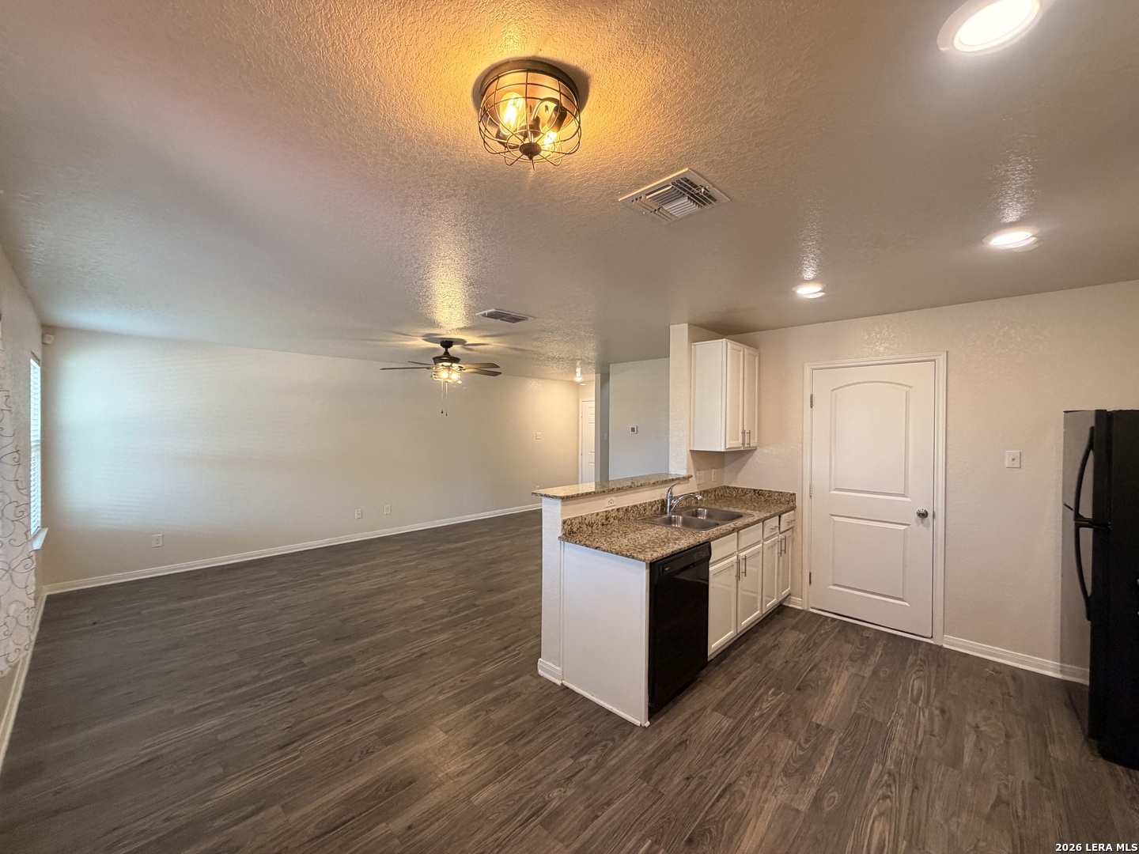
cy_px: 427
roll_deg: -0.2
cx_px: 570
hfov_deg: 102.1
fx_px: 461
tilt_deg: +0.2
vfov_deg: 85.7
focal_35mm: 14
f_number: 2.2
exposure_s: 1/60
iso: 320
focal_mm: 2.22
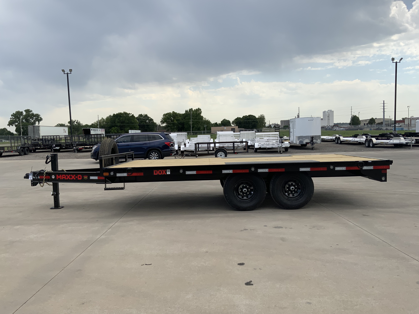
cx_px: 210
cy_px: 157
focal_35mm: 29
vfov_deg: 48.2
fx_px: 351
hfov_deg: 61.7
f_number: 1.8
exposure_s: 1/1279
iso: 16
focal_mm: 3
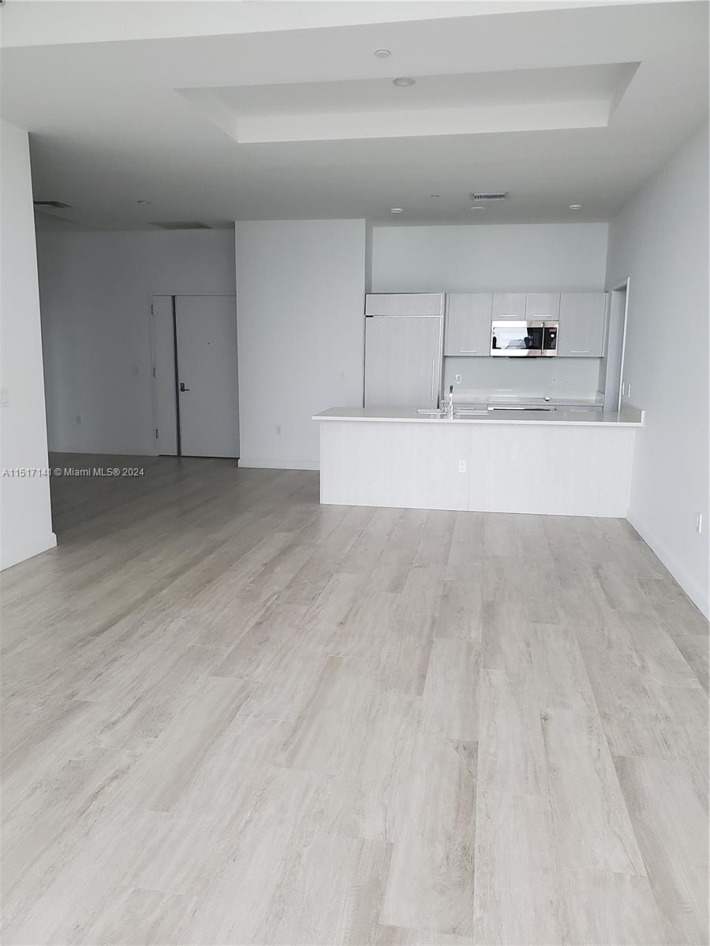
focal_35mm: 26
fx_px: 711
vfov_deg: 67.3
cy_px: 473
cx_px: 355
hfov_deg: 53.1
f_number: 2.4
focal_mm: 4.3
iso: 320
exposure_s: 1/120
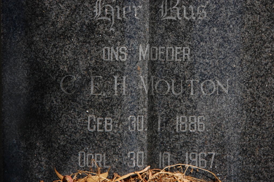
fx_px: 1369
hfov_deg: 11.4
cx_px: 137
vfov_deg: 7.6
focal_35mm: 180
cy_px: 91
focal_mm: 120
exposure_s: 1/160
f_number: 18
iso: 400
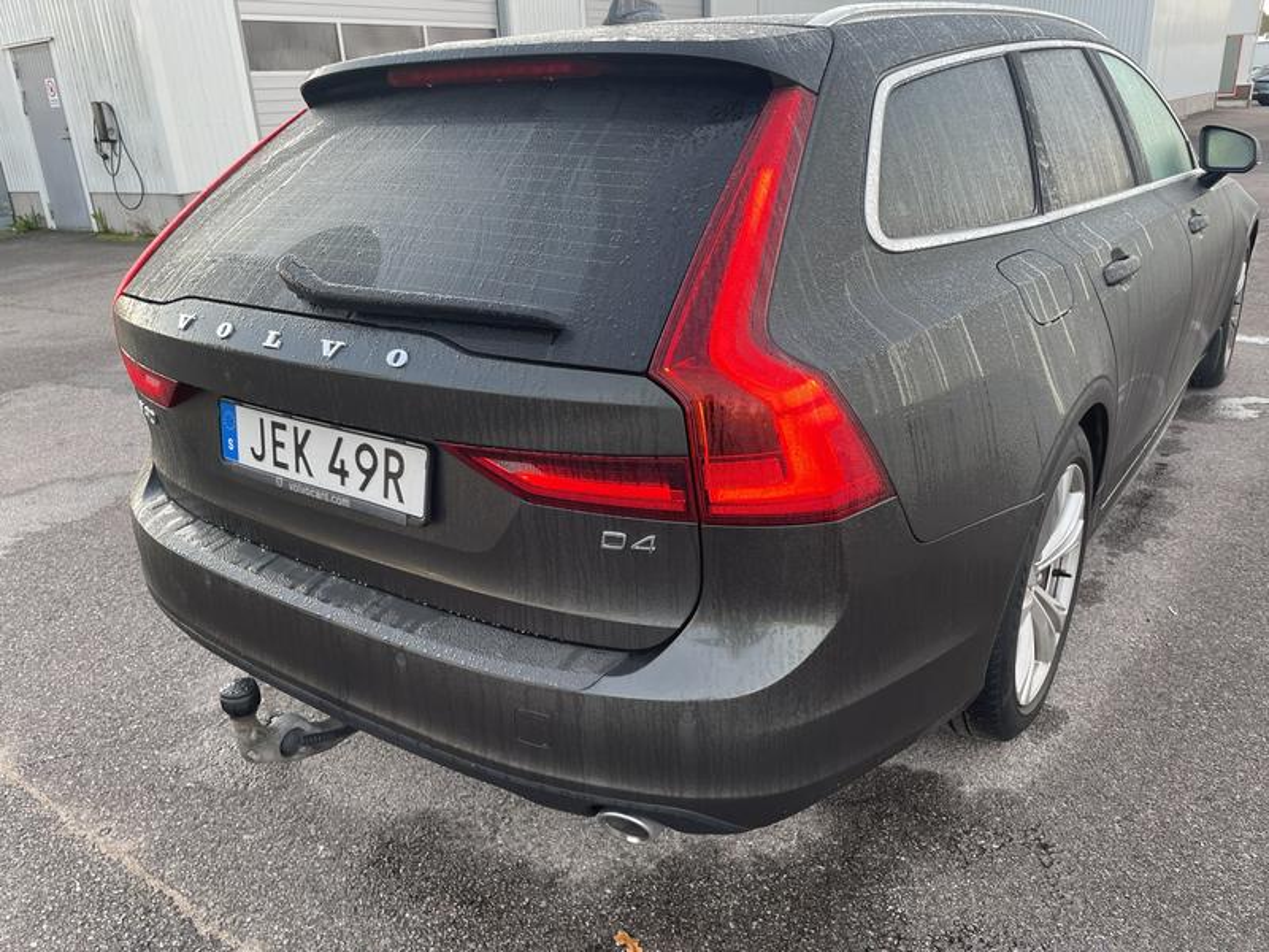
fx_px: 953
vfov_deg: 53.1
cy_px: 476
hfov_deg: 67.3
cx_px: 634
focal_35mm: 26
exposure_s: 1/121
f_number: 1.6
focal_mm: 4.2
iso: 32
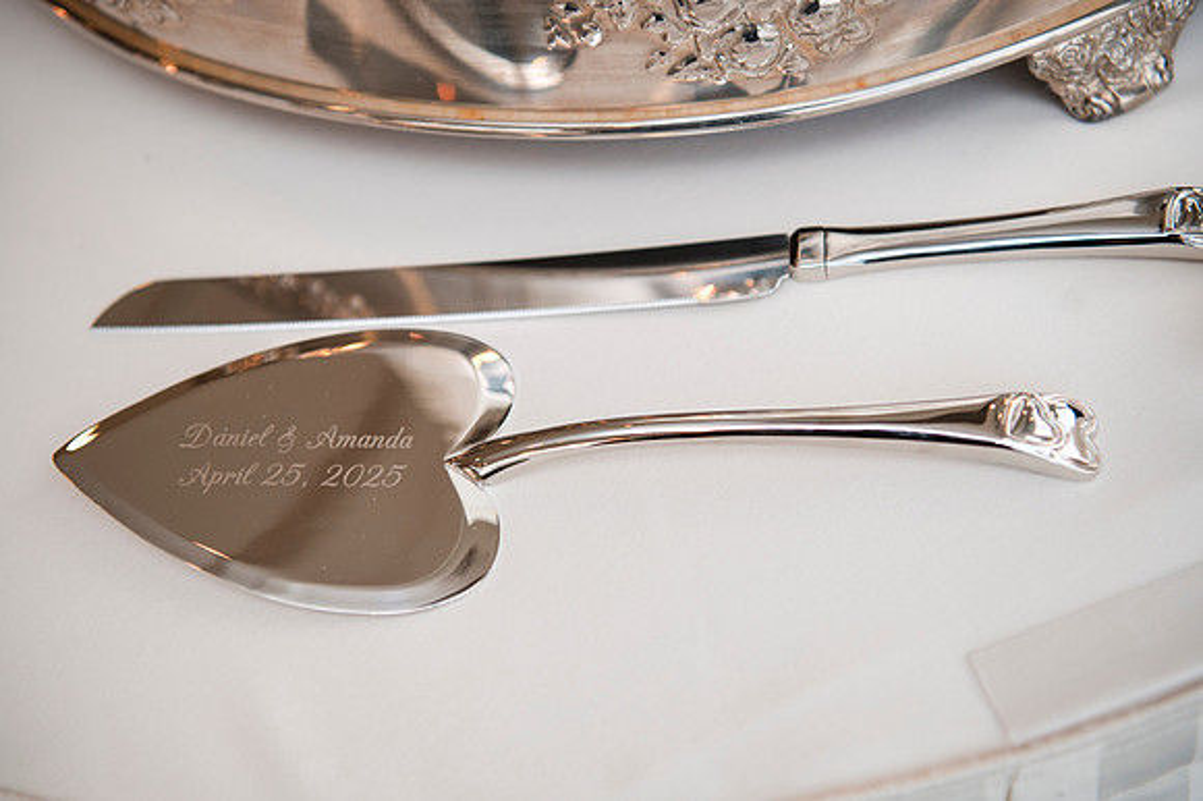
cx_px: 602
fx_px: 1766
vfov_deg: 25.5
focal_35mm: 53
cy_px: 400
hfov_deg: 37.6
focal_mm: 52
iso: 800
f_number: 3.5
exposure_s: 1/125
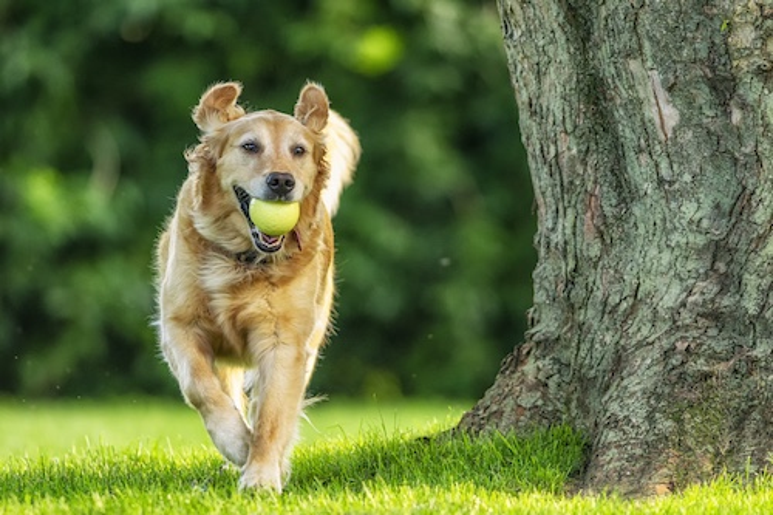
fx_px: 12878
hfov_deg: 3.4
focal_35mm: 600
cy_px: 258
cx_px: 386
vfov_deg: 2.3
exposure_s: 1/800
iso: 800
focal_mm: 400
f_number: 2.8
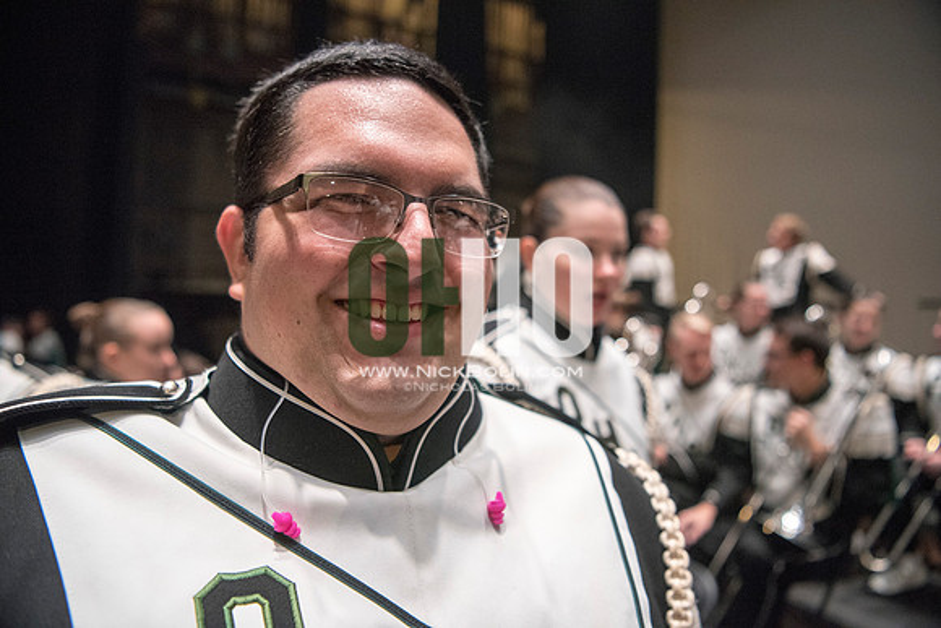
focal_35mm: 24
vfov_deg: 53.2
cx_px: 470
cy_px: 314
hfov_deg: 73.7
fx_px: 627
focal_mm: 24
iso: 4000
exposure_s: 1/400
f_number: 2.8
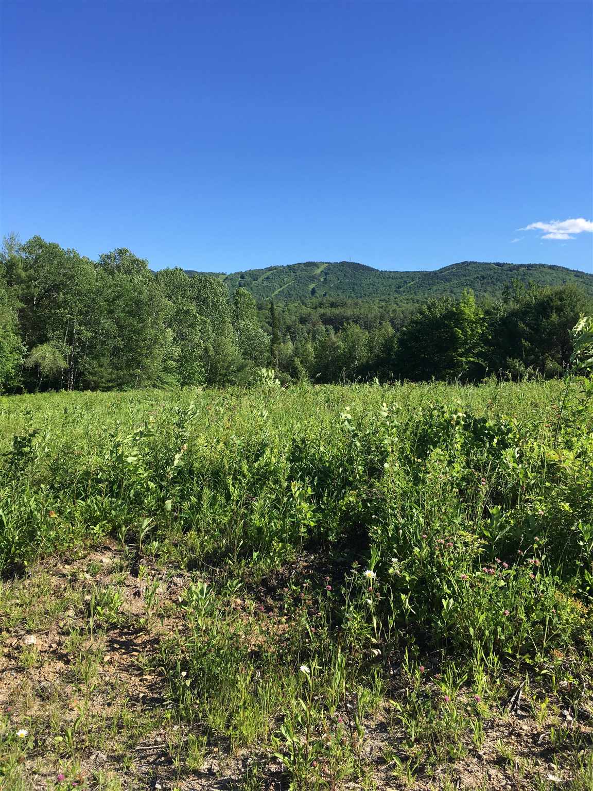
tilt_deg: -4.8
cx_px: 296
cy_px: 396
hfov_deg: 48.2
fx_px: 662
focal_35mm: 29
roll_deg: -1.4
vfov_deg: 61.7
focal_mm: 4.15
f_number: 2.2
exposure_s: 1/927
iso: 25
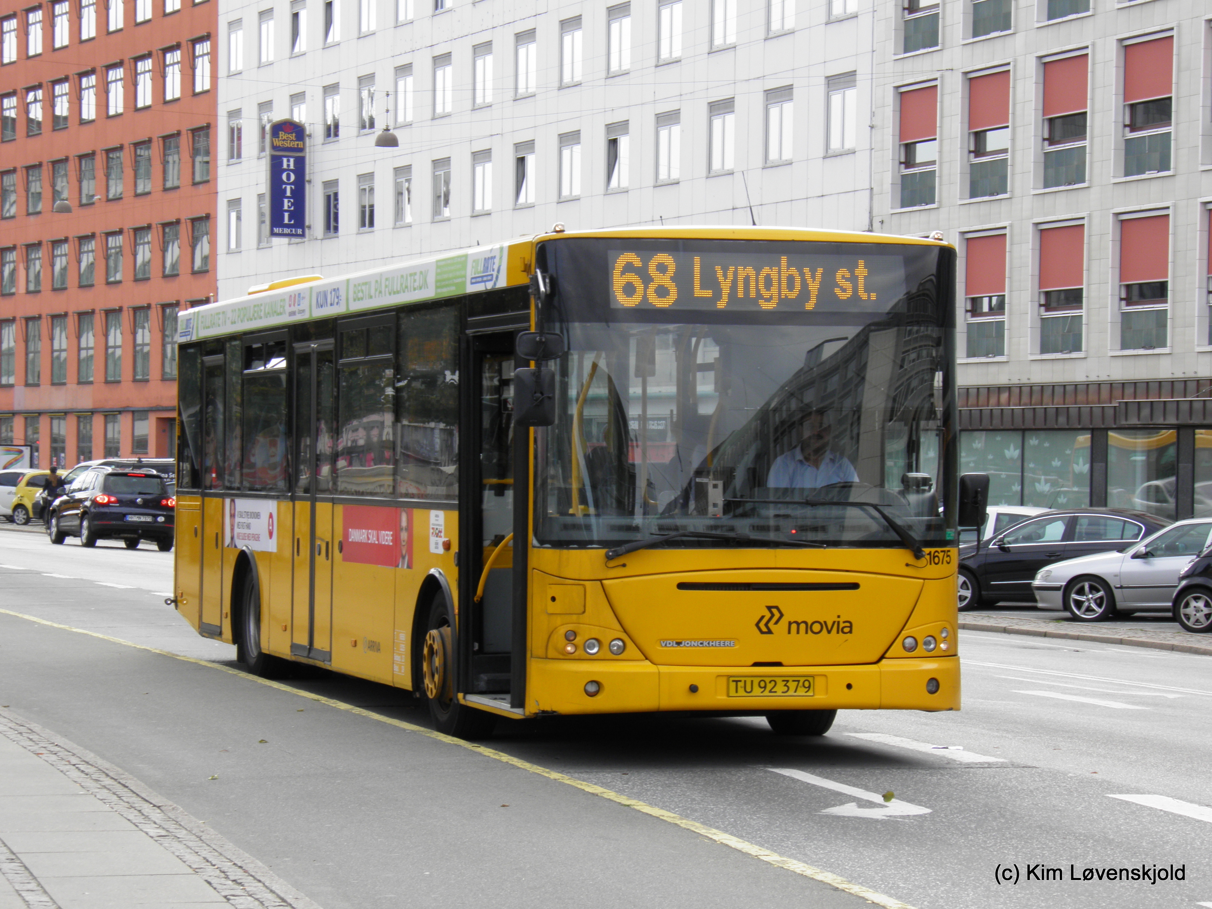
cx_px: 606
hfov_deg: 19.6
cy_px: 454
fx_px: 3501
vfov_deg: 14.8
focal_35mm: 100
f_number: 5.6
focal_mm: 17.1
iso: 50
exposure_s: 1/80
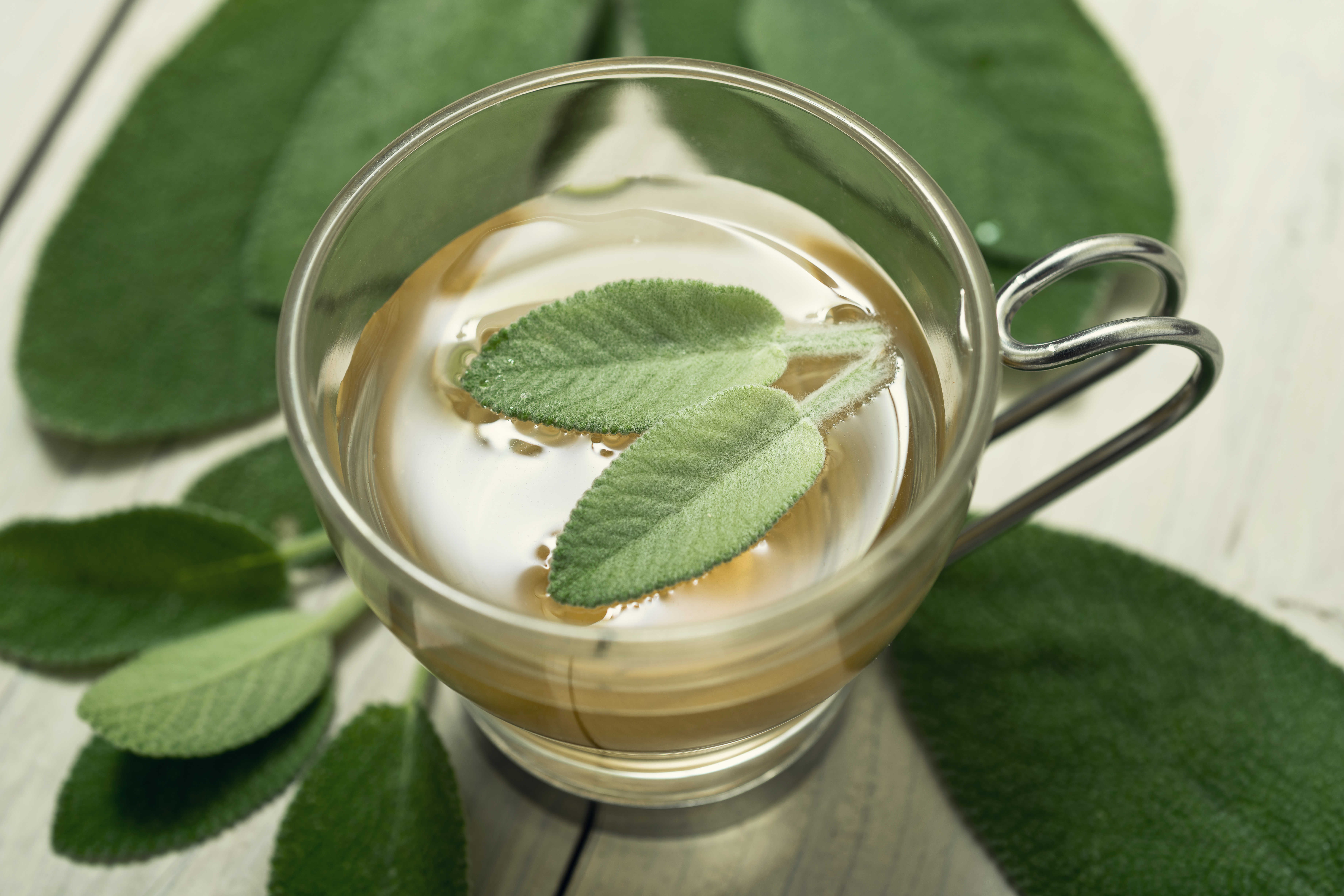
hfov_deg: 33.4
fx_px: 2241
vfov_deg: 22.6
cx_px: 672
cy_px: 448
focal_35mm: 60
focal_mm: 60
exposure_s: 1/160
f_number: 5.6
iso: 50
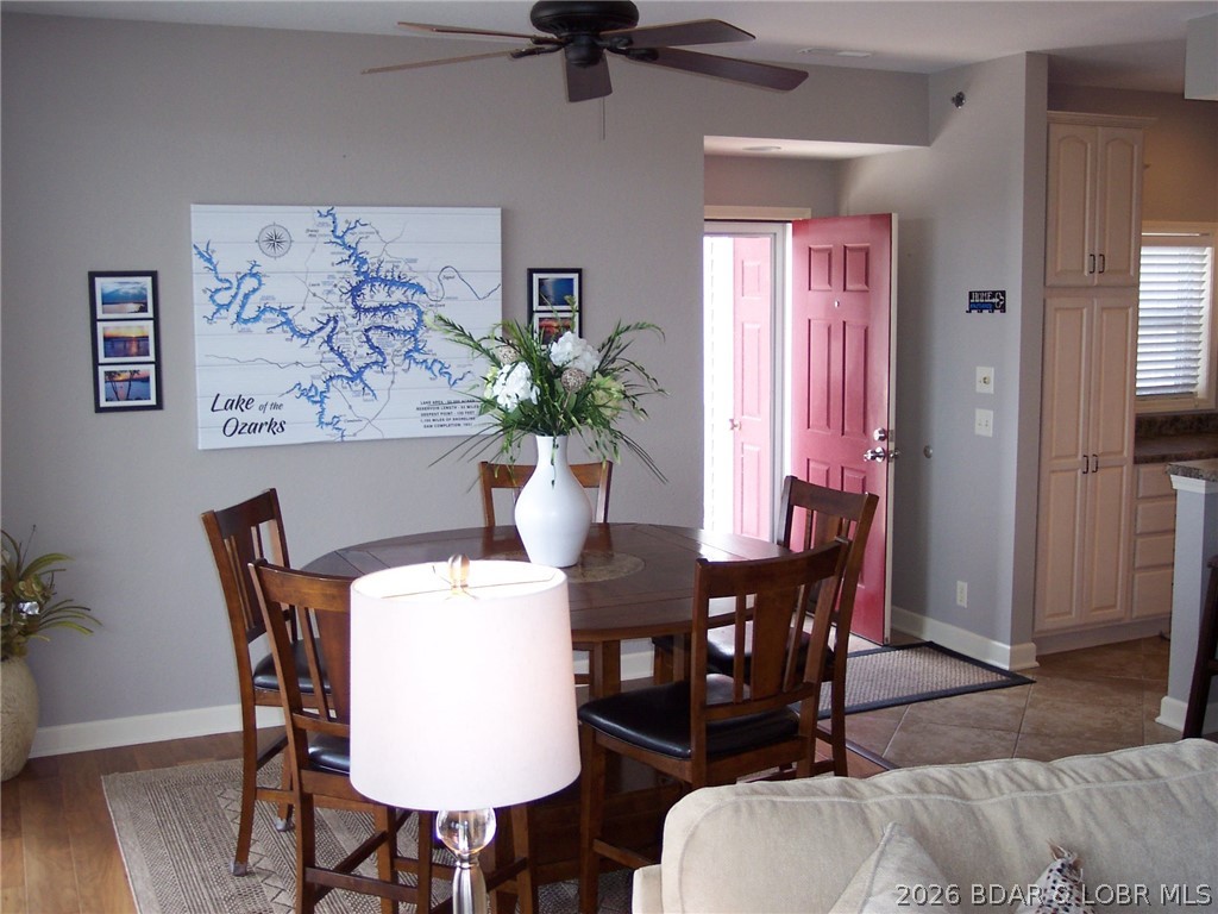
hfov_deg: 49.0
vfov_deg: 37.7
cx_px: 609
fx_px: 1337
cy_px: 457
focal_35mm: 38
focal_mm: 8
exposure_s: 1/60
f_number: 2.8
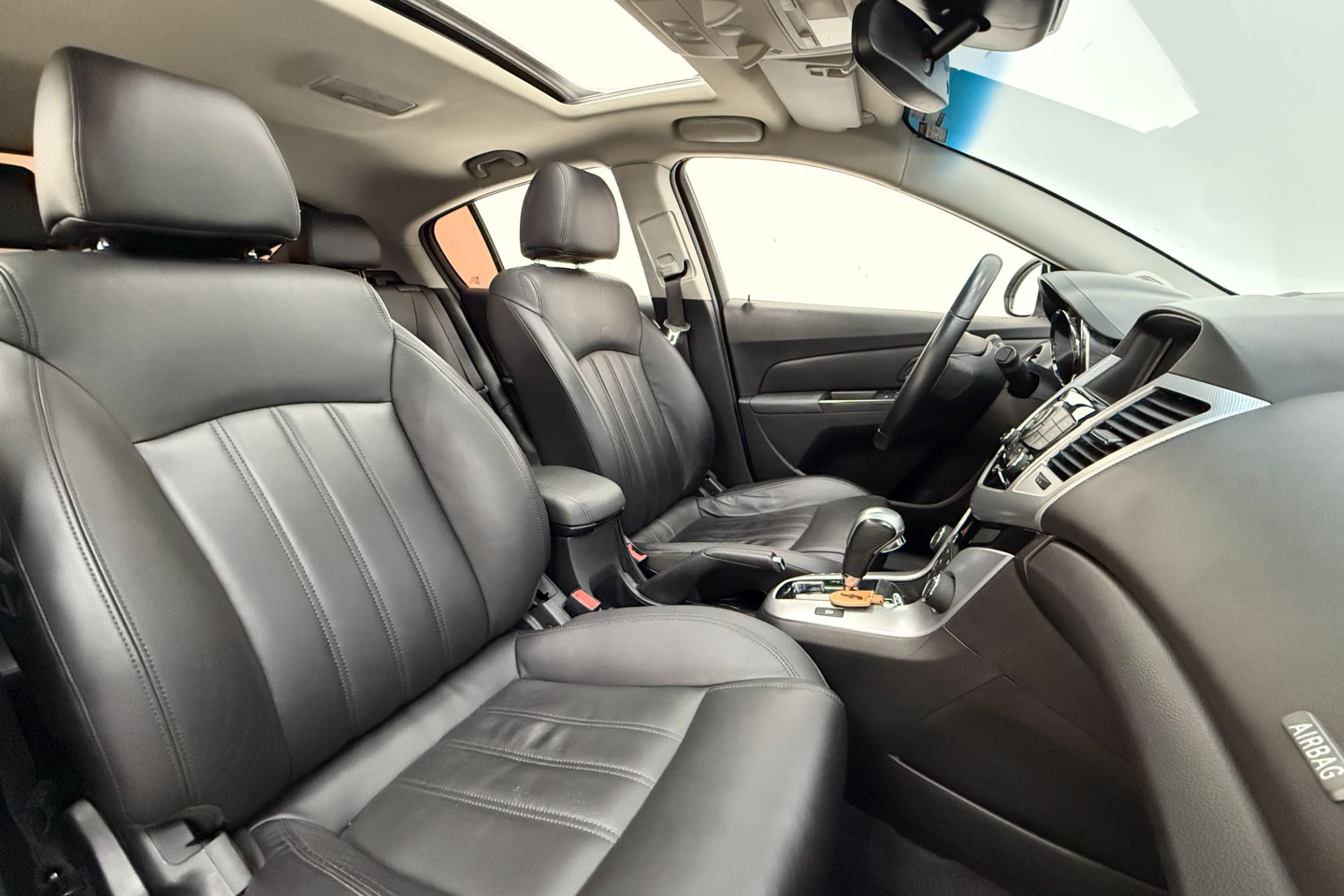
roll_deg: +0.3
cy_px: 442
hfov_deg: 100.4
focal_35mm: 15
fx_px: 560
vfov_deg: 77.3
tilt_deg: -14.1
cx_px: 677
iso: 1250
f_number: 2.2
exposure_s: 1/60
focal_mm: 2.22
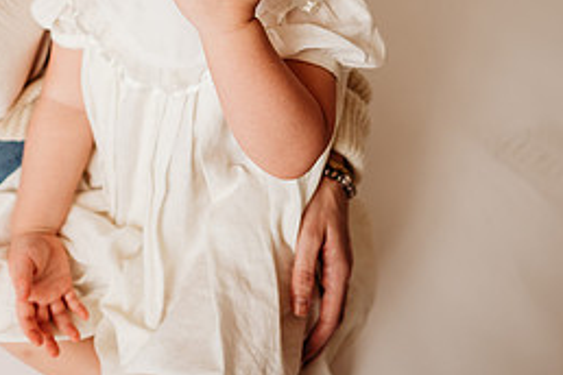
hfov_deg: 36.5
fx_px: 844
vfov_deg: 24.0
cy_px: 1
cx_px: 185
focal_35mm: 54
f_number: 2.2
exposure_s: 1/200
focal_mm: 24
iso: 100
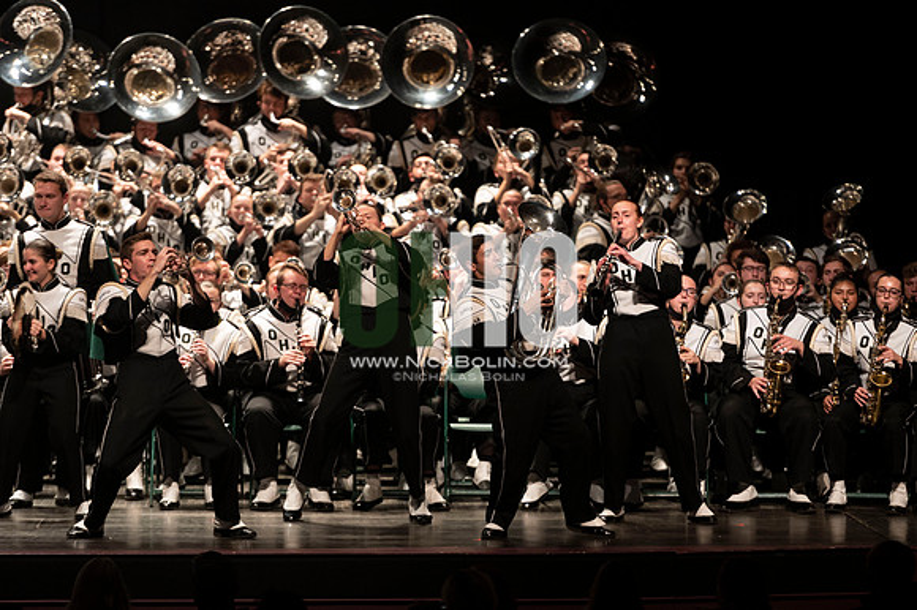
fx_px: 5091
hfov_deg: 10.3
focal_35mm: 200
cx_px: 458
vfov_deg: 6.9
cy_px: 305
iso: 2500
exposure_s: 1/500
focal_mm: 200
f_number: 2.8
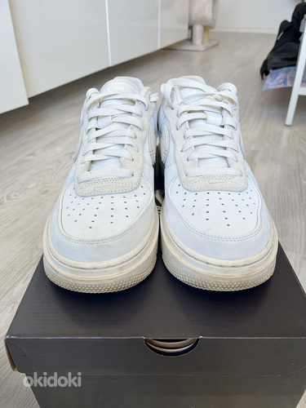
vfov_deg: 67.3
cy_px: 204
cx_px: 153
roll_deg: +0.9
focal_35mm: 26
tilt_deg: -33.0
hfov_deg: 53.1
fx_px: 306
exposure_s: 1/121
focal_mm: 5.1
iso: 125
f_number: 1.6
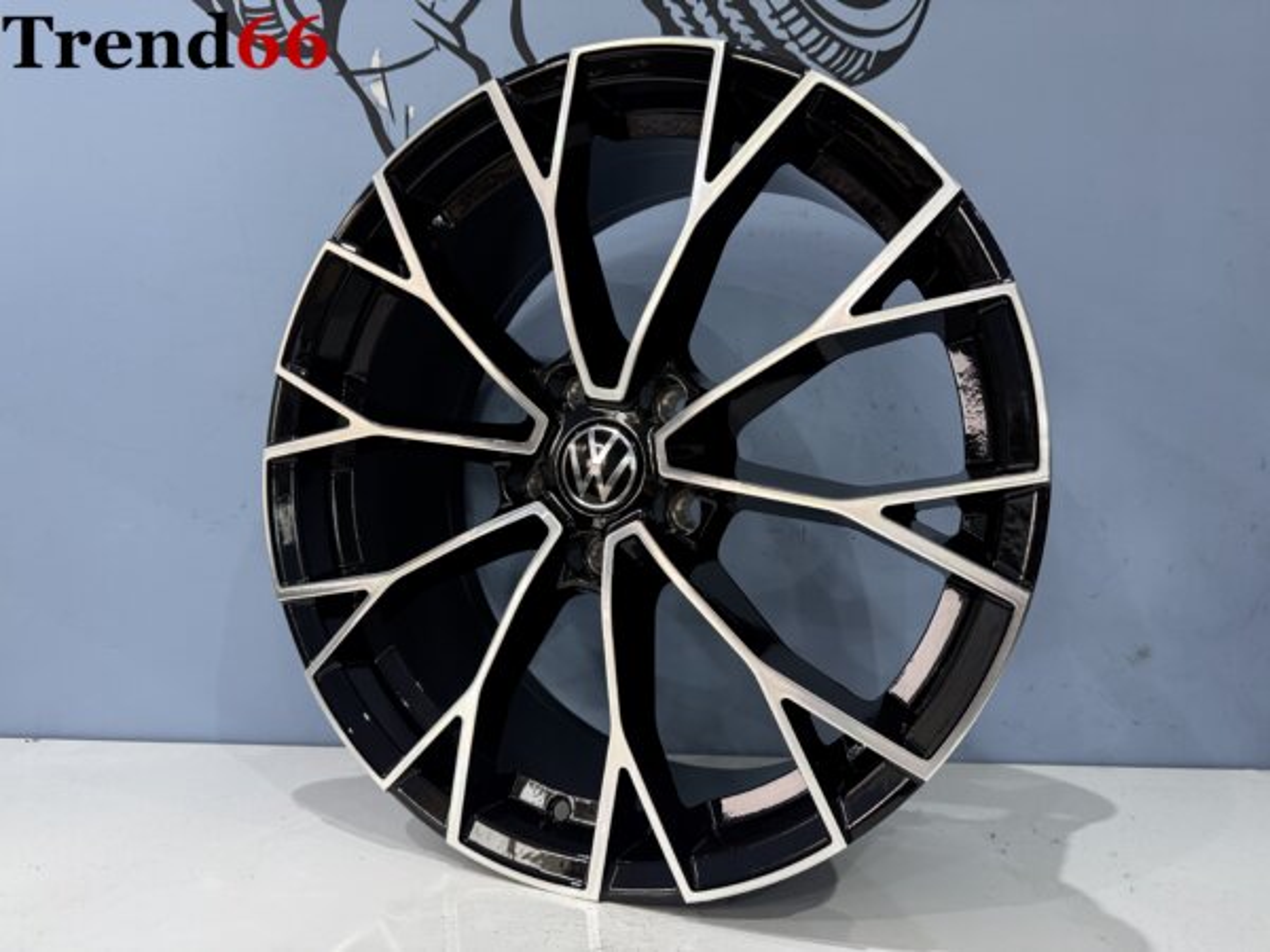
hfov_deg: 71.6
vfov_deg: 56.8
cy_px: 476
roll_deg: -1.3
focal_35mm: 24
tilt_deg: +0.2
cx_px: 635
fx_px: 881
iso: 500
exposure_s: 1/50
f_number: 1.78
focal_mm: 6.76
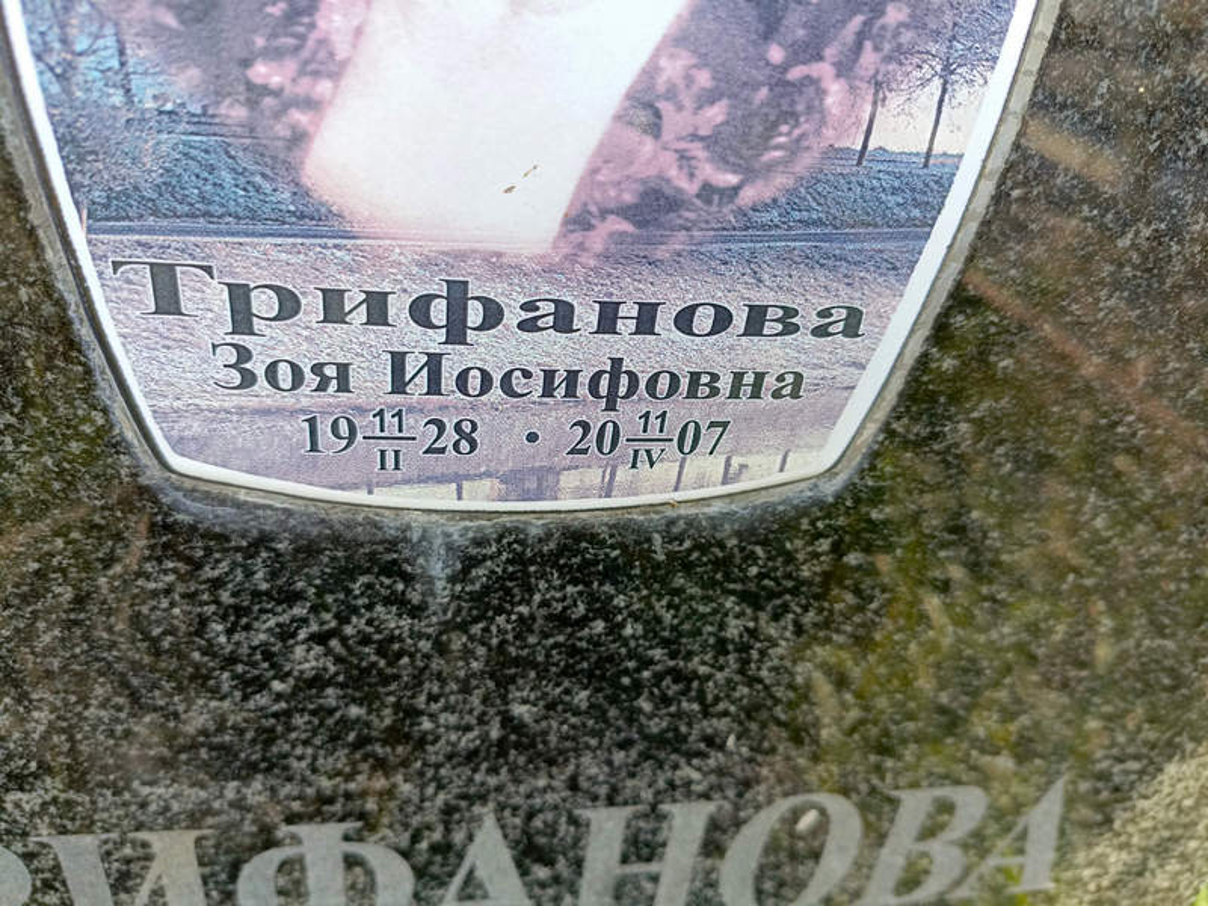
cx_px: 604
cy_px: 453
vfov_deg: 54.9
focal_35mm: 25
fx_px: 872
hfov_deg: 69.4
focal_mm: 4.76
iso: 110
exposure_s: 1/145
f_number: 1.69
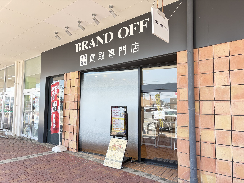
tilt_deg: +4.3
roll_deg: -1.1
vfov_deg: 53.1
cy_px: 92
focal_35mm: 26
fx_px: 183
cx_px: 122
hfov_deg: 67.3
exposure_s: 1/176
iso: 50
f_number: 1.6
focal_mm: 5.96
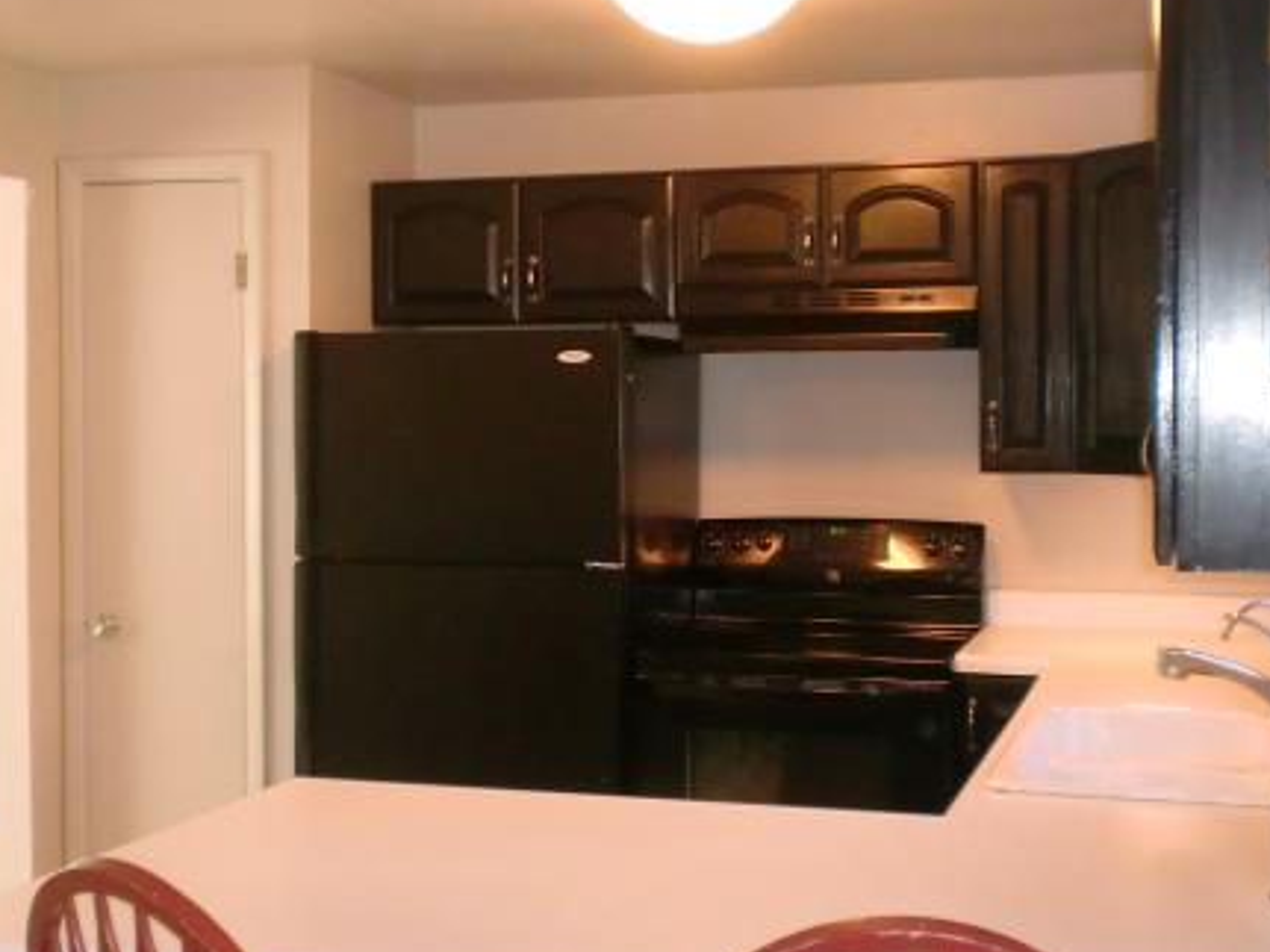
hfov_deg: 36.8
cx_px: 672
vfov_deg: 28.0
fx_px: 1907
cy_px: 472
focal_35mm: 52
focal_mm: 6.3
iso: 400
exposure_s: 1/60
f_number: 3.1
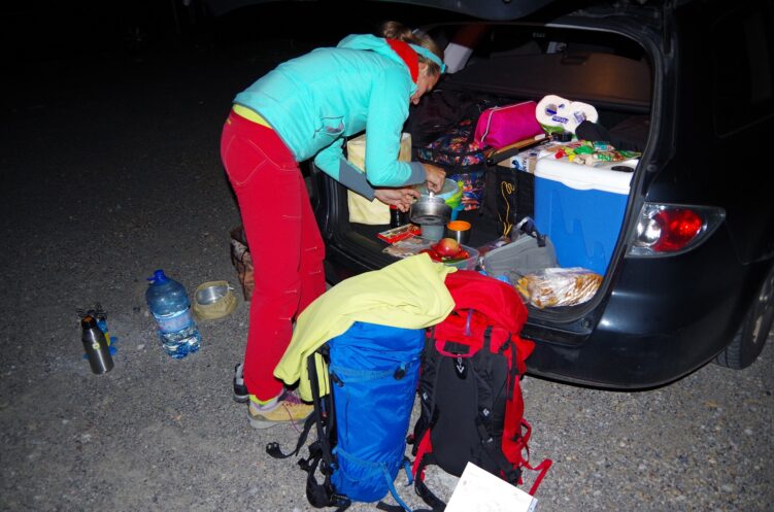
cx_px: 387
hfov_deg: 67.5
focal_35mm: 27
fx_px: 579
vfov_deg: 47.7
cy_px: 256
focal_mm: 18
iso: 800
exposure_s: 1/15
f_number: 3.5
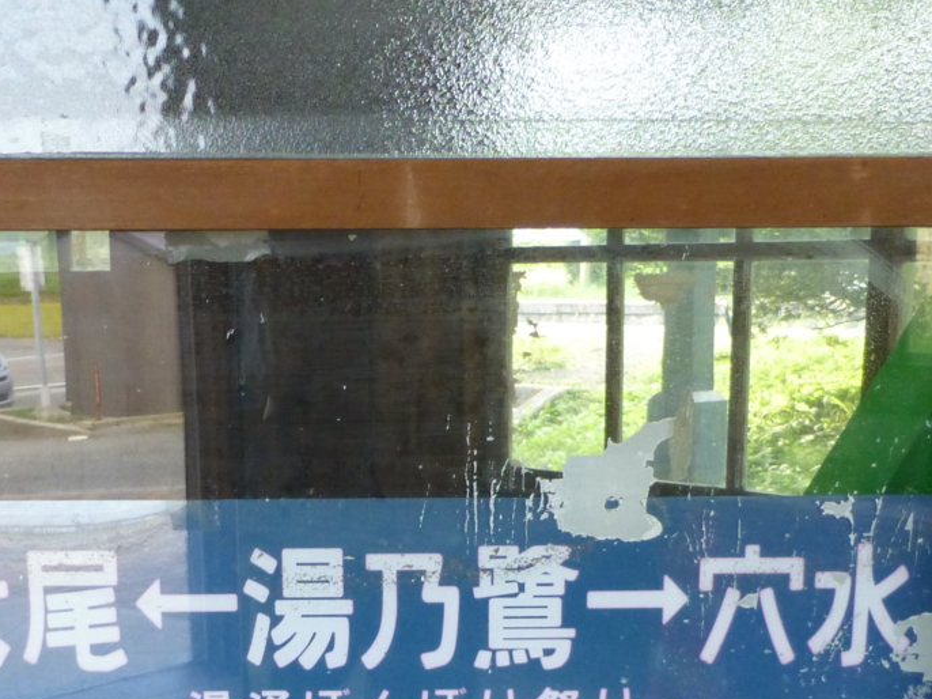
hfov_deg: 34.3
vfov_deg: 25.0
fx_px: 1507
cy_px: 675
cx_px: 412
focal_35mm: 56
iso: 320
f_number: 3.3
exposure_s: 1/60
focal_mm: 4.3
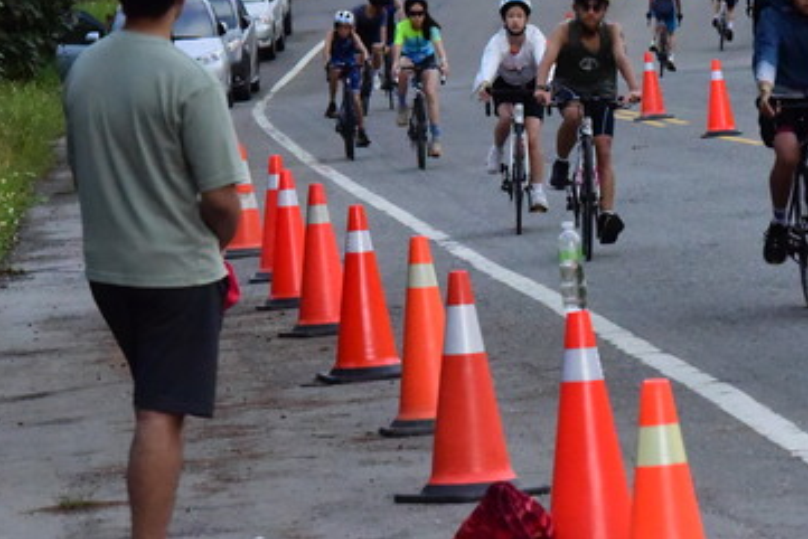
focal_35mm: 335
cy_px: 32
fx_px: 7522
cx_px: 609
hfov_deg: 6.1
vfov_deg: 4.1
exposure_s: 1/4000
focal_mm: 155
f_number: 13
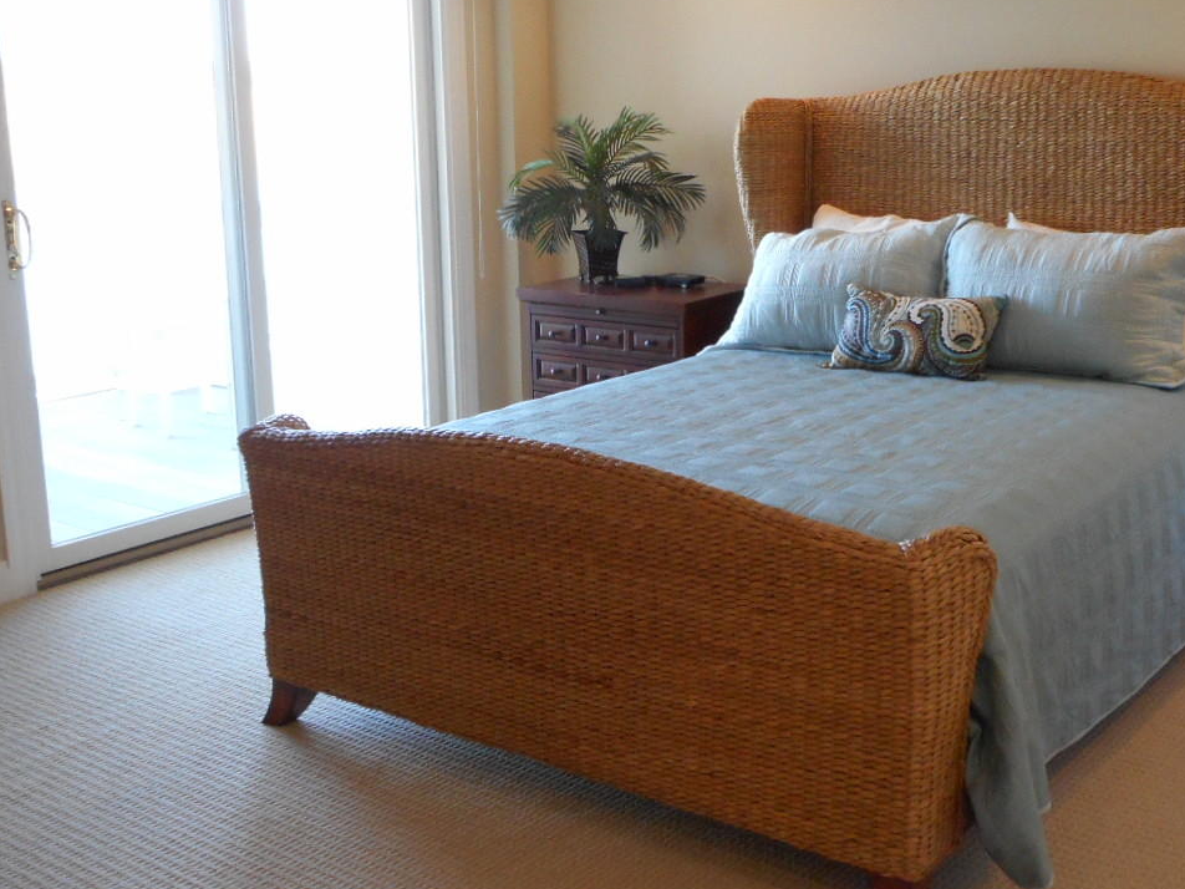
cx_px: 635
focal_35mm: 42
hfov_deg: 44.8
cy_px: 420
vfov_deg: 34.3
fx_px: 1438
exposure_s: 1/30
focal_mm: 4.5
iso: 280
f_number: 3.7
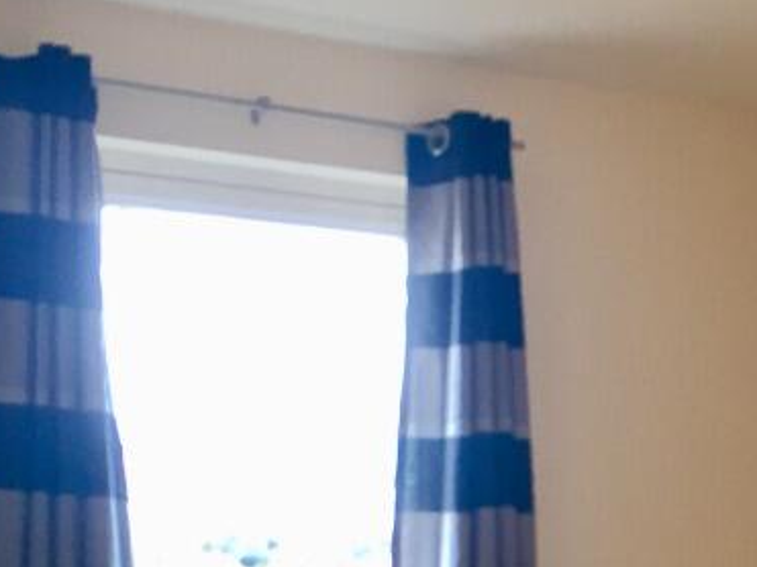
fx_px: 1749
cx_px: 757
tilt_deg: +0.0
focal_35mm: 80
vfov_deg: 17.6
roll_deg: +2.0
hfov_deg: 23.4
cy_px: 667
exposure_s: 1/33
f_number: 2.2
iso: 50
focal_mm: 4.15
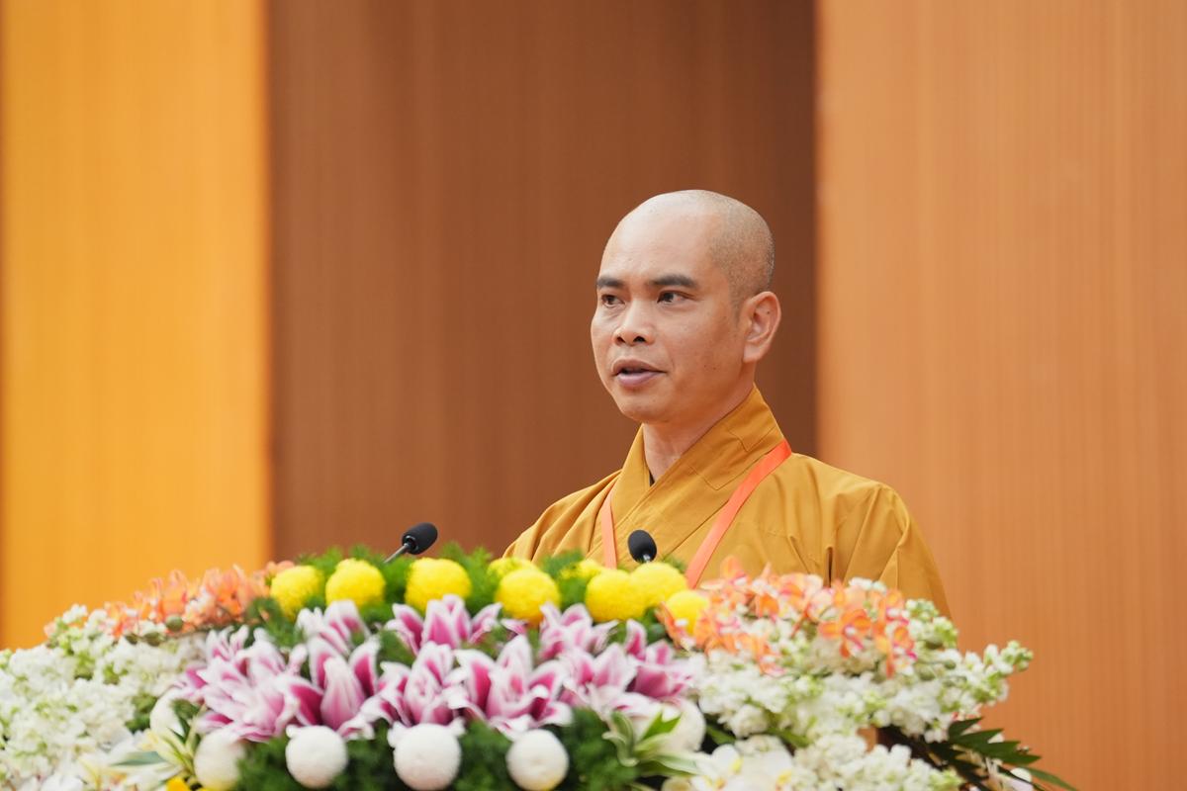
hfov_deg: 6.9
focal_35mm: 300
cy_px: 396
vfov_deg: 4.6
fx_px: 9891
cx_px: 594
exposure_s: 1/160
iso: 2000
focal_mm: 200
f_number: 2.8
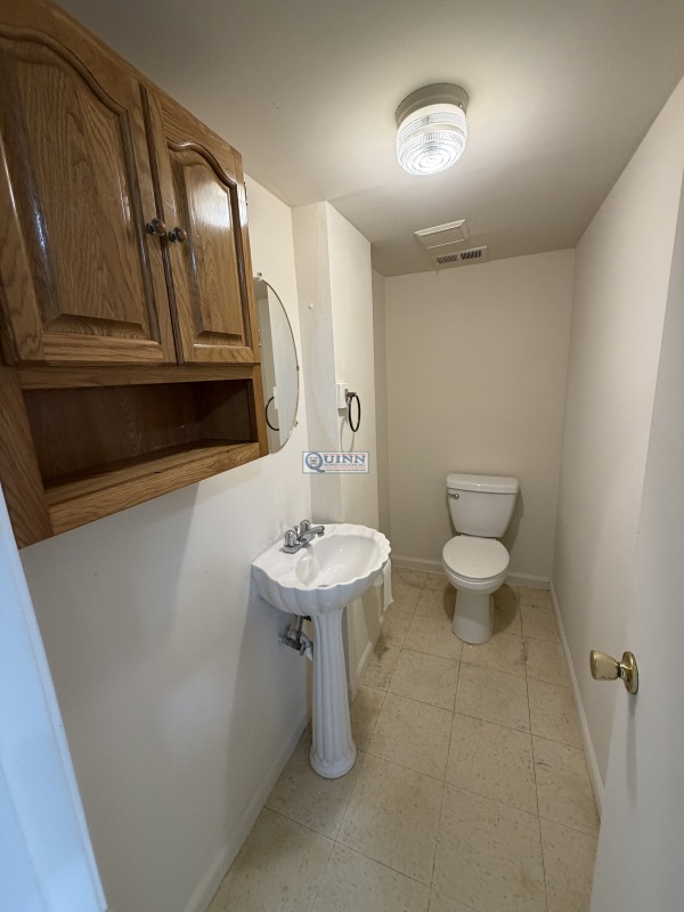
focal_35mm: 14
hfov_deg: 85.7
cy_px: 456
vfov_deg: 102.1
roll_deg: +2.4
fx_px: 369
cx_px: 342
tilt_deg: -11.9
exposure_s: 1/60
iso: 250
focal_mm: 2.22
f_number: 2.2
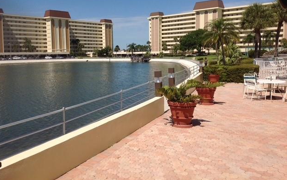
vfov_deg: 33.5
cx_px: 144
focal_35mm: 38
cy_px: 74
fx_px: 297
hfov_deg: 51.5
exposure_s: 1/4329
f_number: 2.4
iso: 50
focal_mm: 4.28
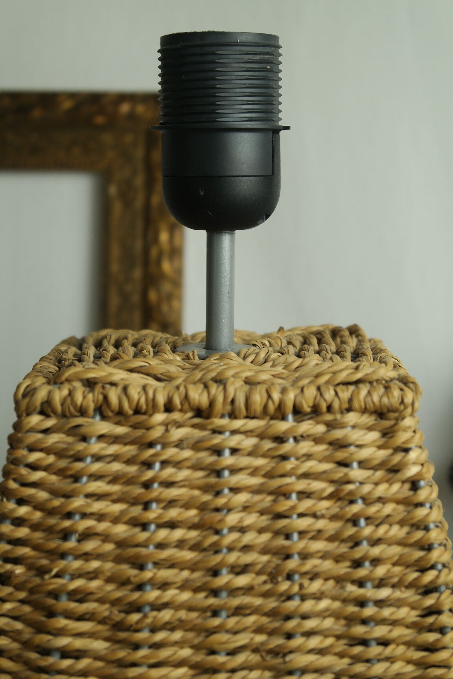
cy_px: 340
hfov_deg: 17.7
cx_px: 226
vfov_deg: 26.3
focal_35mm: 77
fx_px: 1453
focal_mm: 50
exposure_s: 1/30
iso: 200
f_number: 5.6
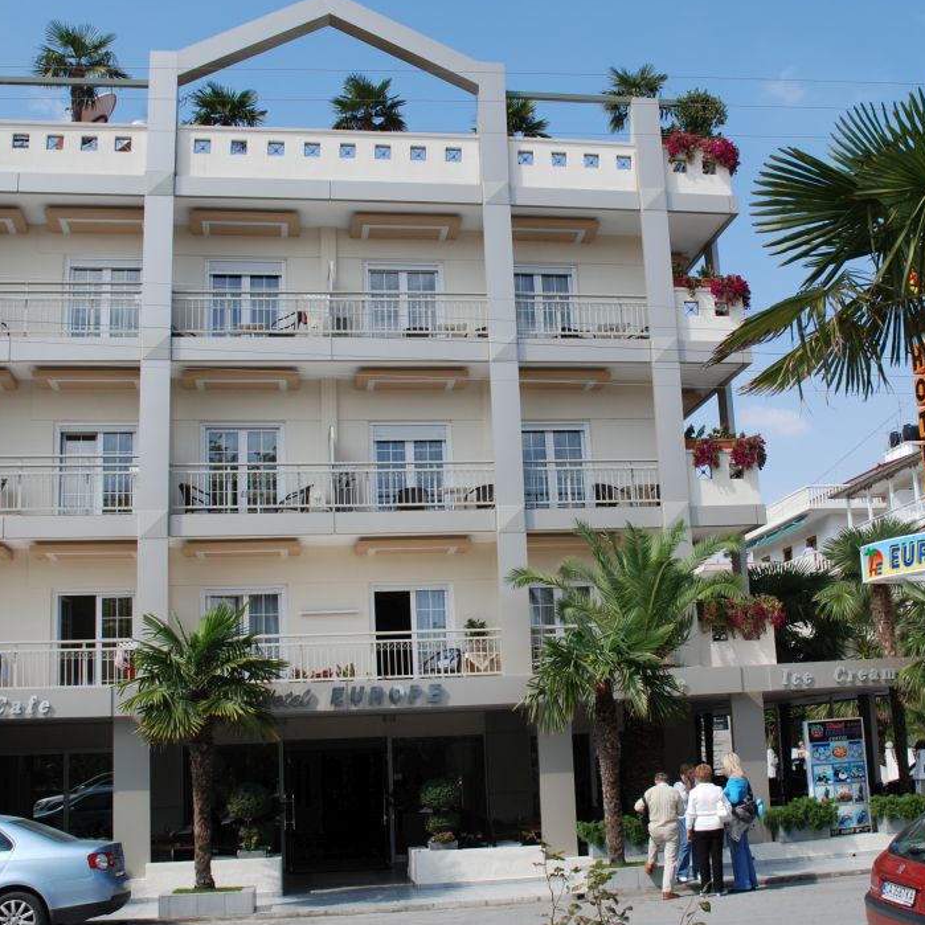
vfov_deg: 40.0
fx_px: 1270
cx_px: 560
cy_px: 485
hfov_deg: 39.8
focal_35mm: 42
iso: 100
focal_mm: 18
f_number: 7.1
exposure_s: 1/200
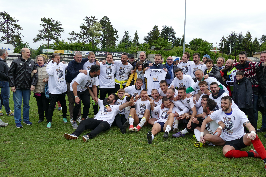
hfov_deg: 61.9
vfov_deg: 43.6
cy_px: 88
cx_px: 133
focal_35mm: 30
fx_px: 222
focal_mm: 10.85
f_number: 3
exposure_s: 1/800
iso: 125
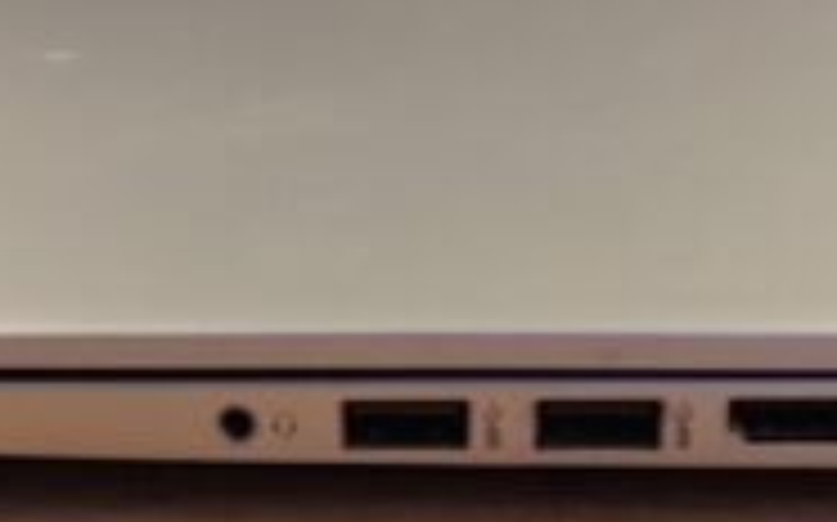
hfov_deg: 25.2
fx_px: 1869
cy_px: 468
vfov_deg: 15.7
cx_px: 459
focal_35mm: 82
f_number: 2.2
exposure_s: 1/33
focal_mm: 1.6
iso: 100
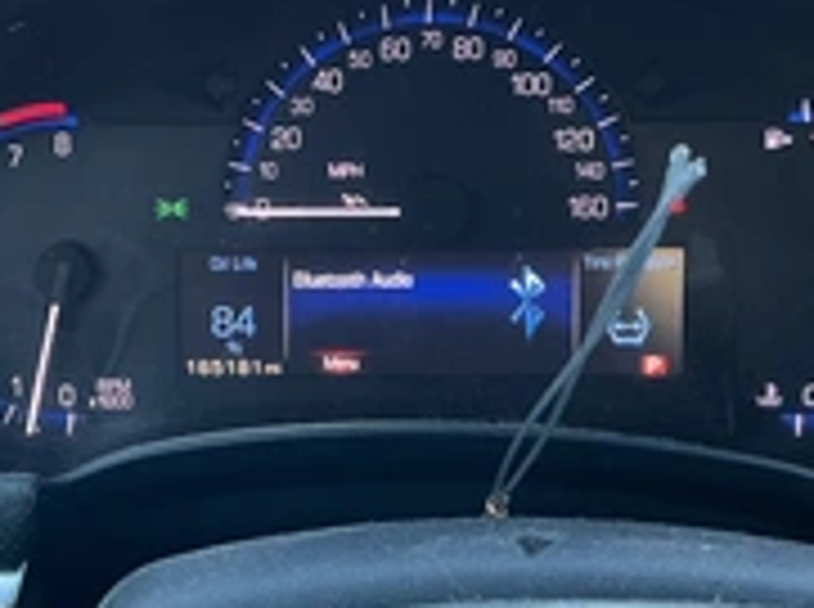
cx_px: 238
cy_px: 266
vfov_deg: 23.6
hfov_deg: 30.9
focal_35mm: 62
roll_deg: -0.5
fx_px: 1455
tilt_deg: -18.5
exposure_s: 1/50
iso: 125
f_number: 1.8
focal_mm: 3
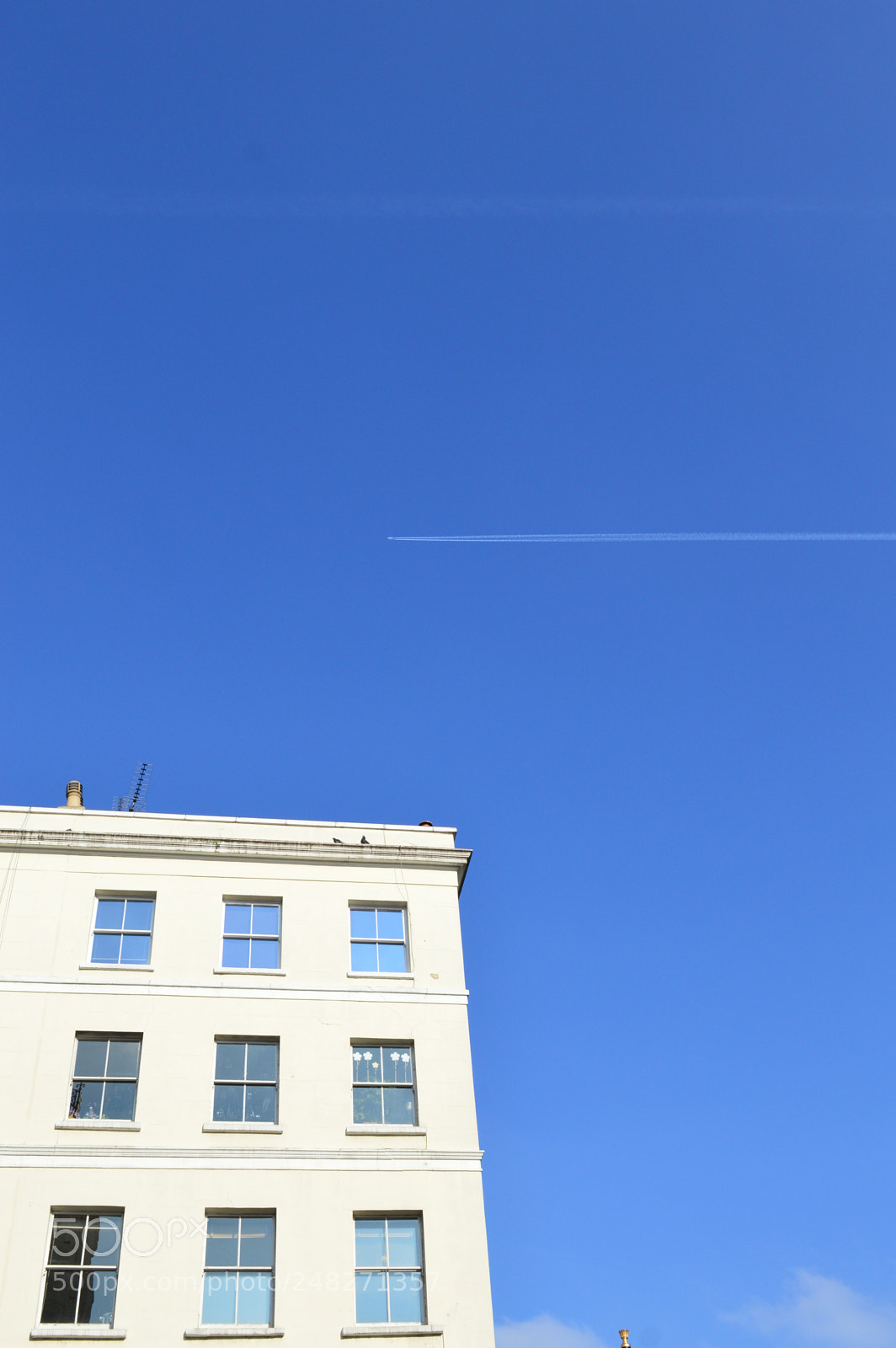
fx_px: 1346
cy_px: 674
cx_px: 448
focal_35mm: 36
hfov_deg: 36.8
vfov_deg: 53.2
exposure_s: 1/400
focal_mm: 24
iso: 200
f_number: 10
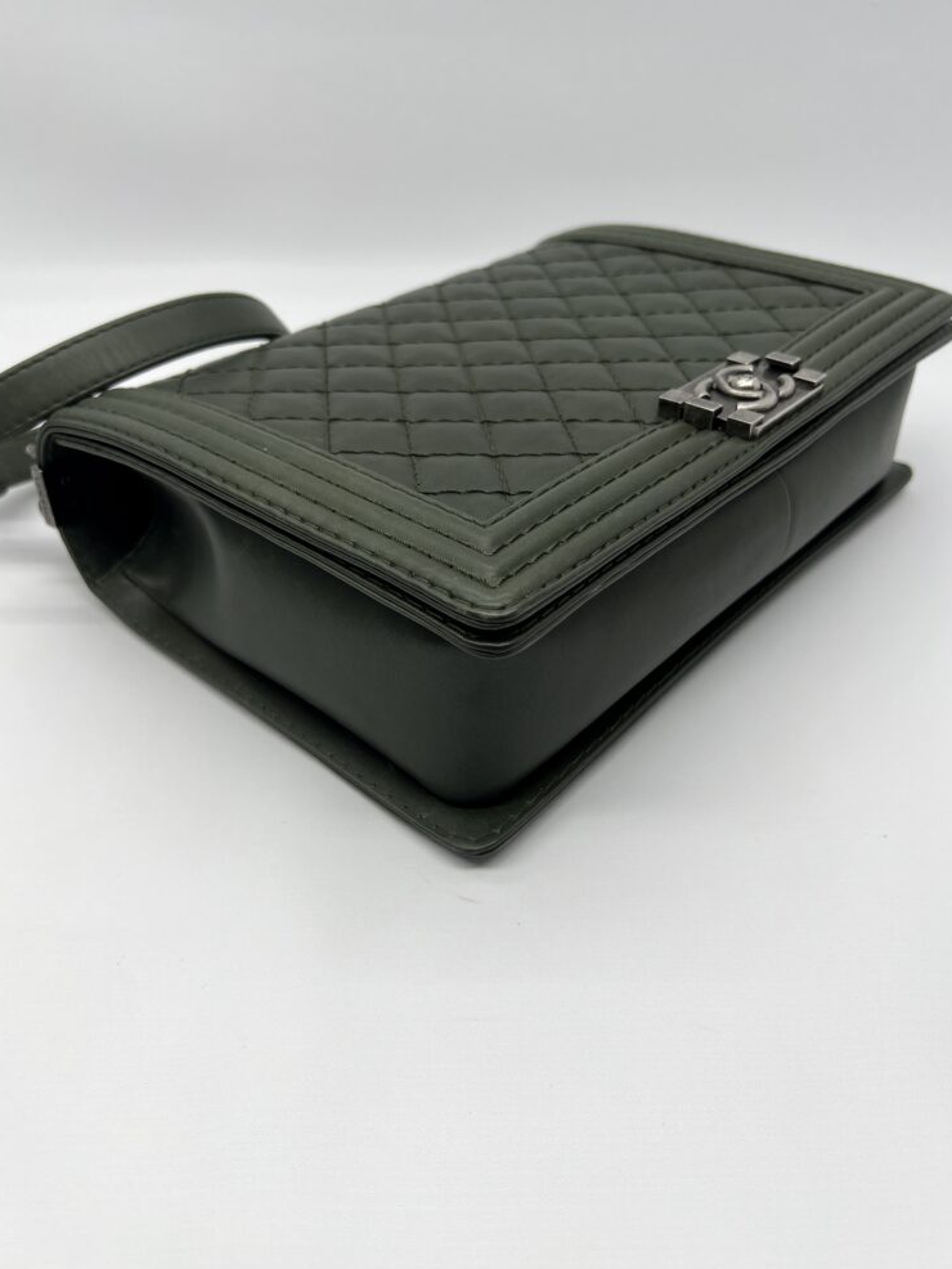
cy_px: 618
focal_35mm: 27
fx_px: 990
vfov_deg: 65.3
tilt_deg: -34.2
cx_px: 477
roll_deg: +0.3
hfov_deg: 51.4
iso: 40
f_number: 1.5
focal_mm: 5.7
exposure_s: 1/225
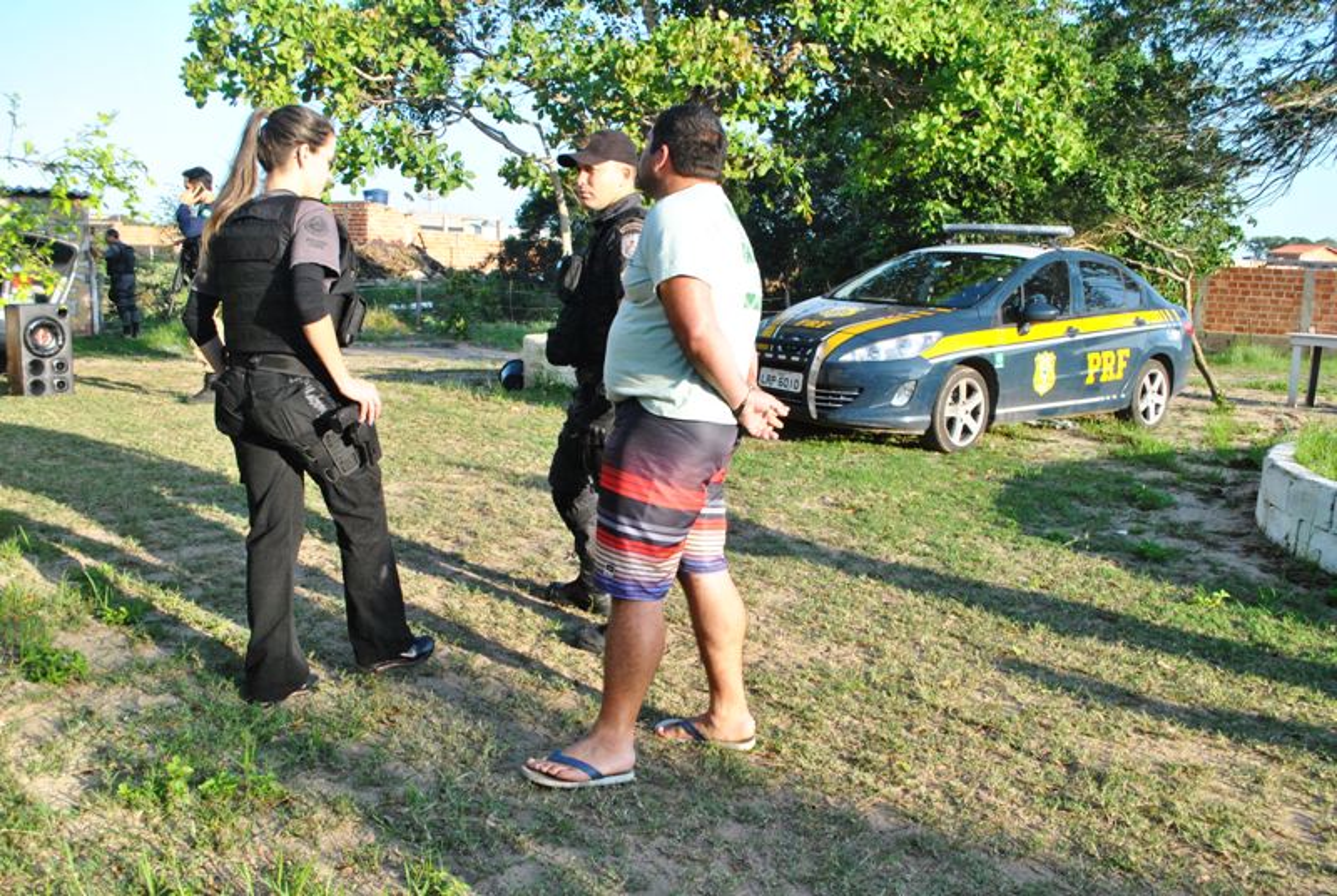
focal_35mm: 33
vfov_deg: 40.1
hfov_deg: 57.2
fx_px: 1227
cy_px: 448
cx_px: 668
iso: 800
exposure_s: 1/1000
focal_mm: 22
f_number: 5.6
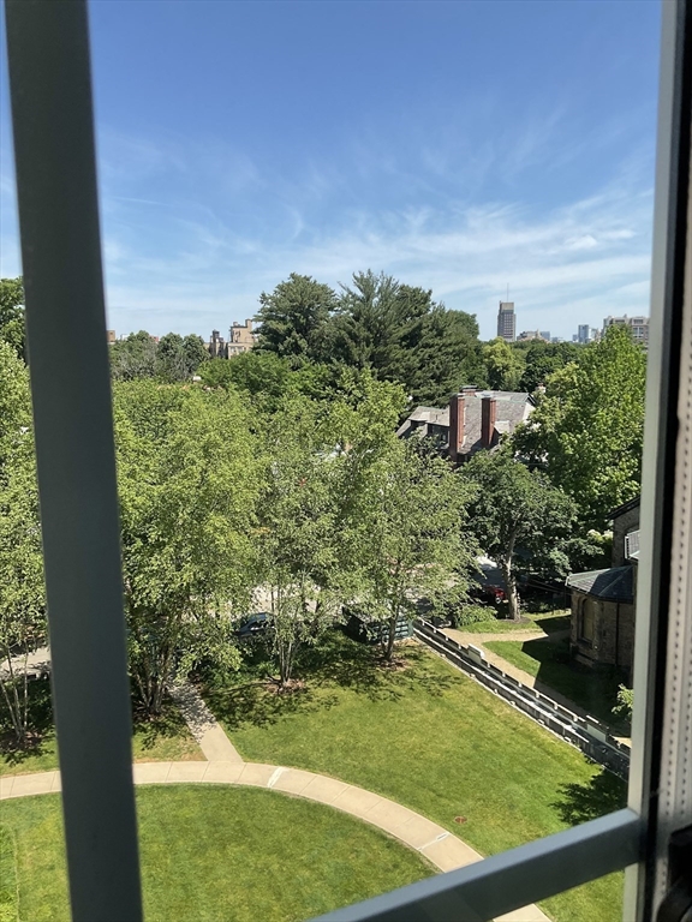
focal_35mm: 29
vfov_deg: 61.7
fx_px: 773
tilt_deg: -8.1
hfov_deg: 48.2
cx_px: 346
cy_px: 461
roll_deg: +1.1
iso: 16
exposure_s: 1/997
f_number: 1.8
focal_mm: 3
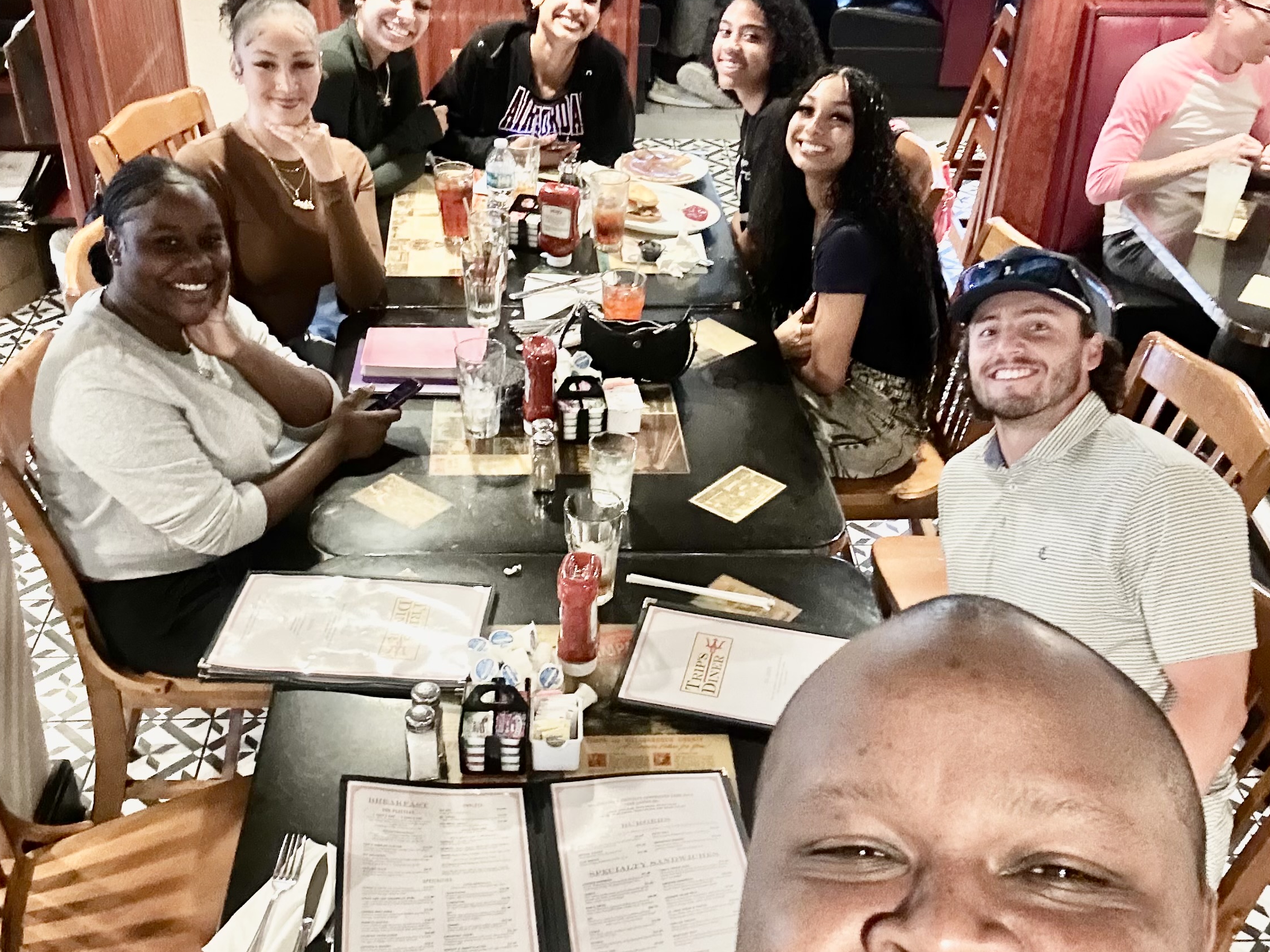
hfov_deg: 45.8
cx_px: 643
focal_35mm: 41
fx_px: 1504
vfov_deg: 35.1
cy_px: 464
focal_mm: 2.69
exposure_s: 1/17
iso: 640
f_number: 1.9
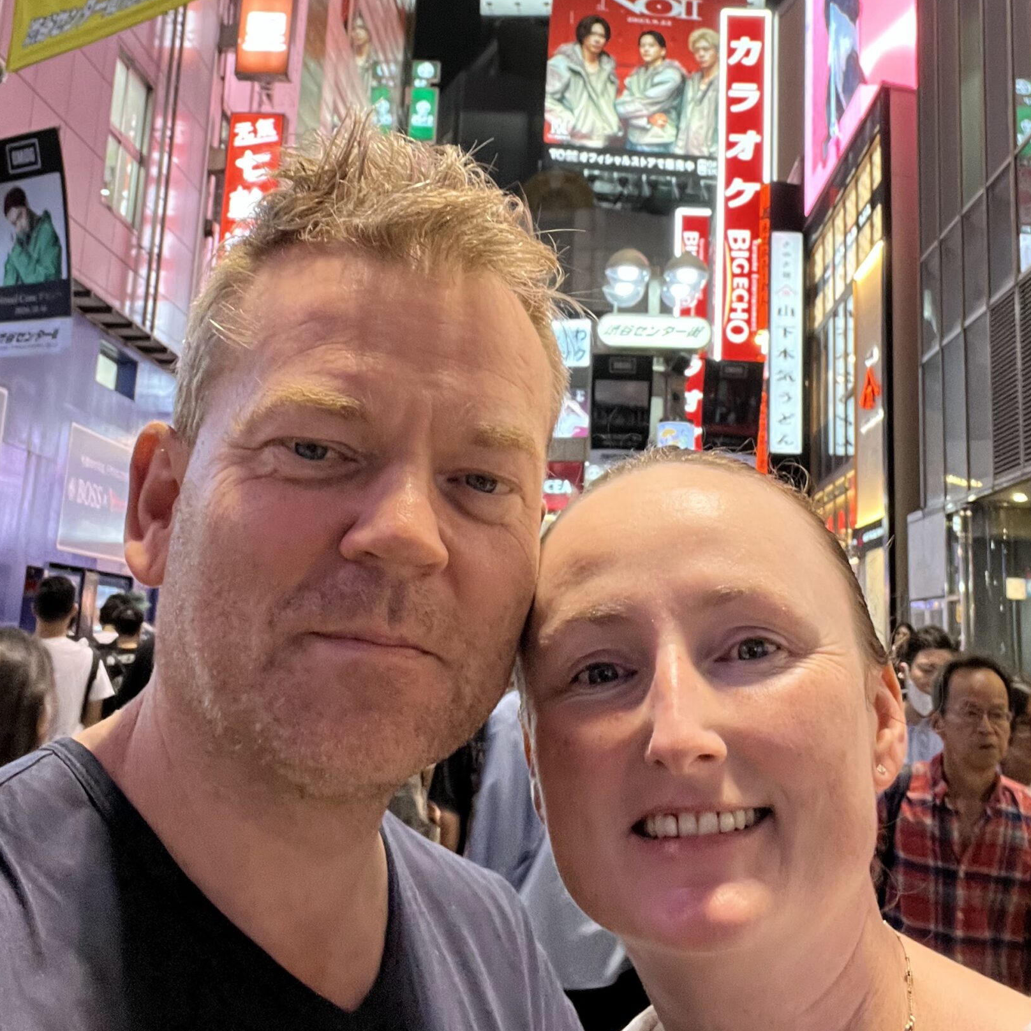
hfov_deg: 40.0
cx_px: 539
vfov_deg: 39.4
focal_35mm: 42
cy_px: 320
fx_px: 1415
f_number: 2.2
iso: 320
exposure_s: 1/33
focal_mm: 2.71
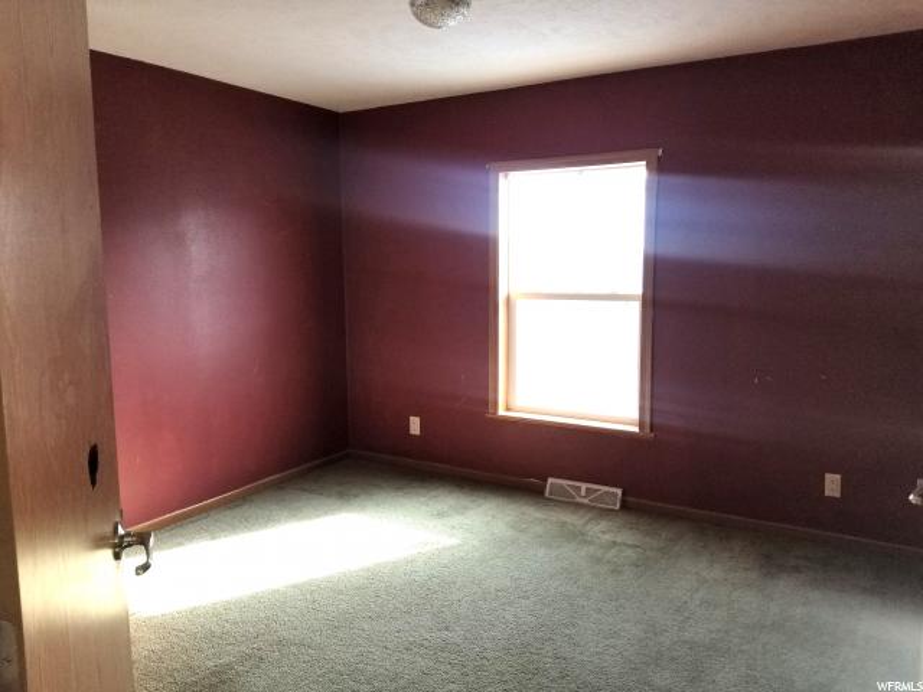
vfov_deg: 53.1
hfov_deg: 67.3
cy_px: 346
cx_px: 462
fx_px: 693
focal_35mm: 26
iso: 50
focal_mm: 4.3
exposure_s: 1/208
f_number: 1.7
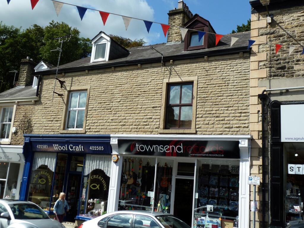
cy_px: 114
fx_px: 325
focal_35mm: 37
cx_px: 152
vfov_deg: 38.7
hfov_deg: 50.1
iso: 80
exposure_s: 1/400
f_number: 4.5
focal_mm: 6.1
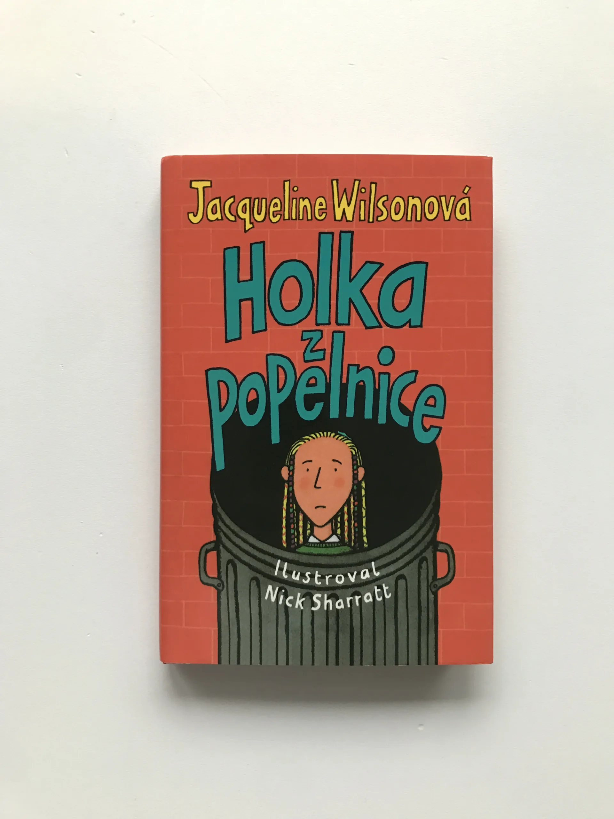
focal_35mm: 28
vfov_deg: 63.4
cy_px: 410
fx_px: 662
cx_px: 307
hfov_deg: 49.7
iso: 40
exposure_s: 1/17
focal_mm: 3.99
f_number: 1.8
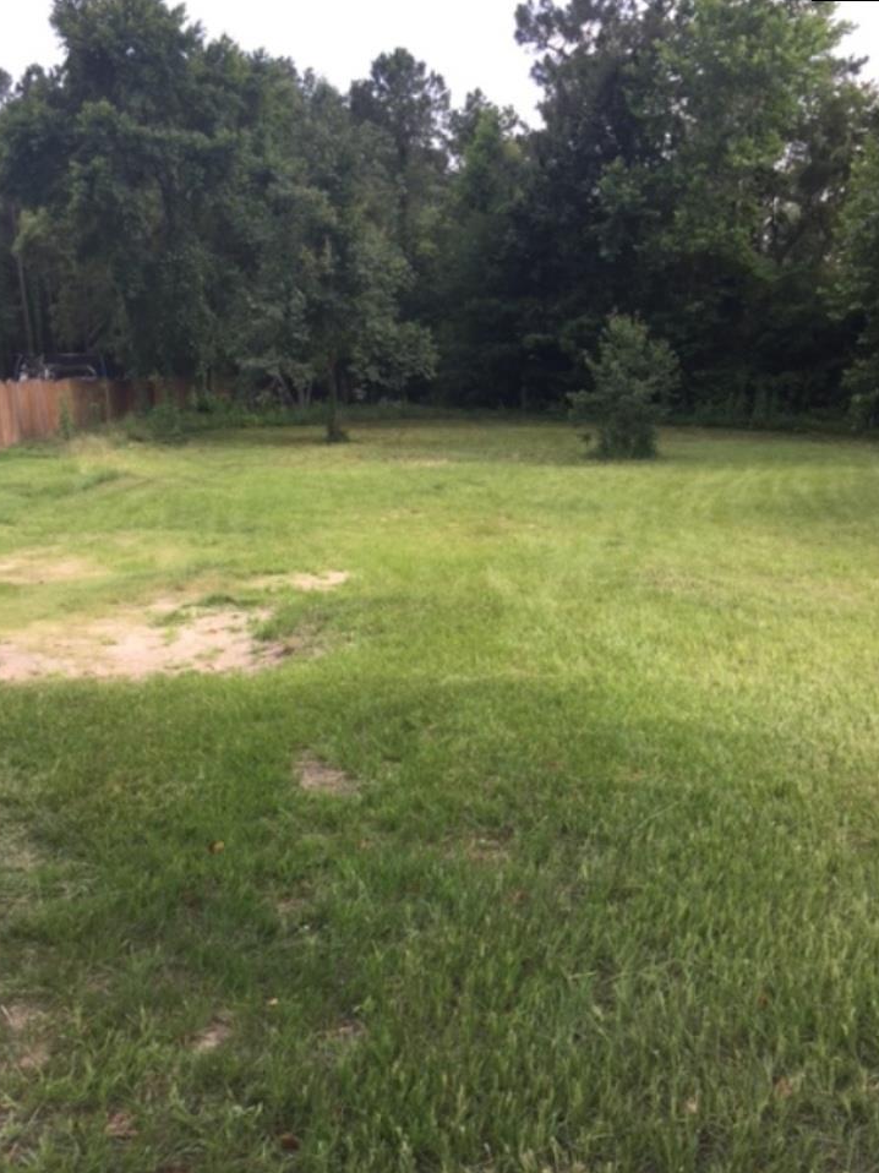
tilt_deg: -12.0
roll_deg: -0.3
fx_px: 1050
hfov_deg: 45.4
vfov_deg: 58.3
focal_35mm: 31
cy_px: 566
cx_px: 459
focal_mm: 4.15
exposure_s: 1/265
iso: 32
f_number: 2.2
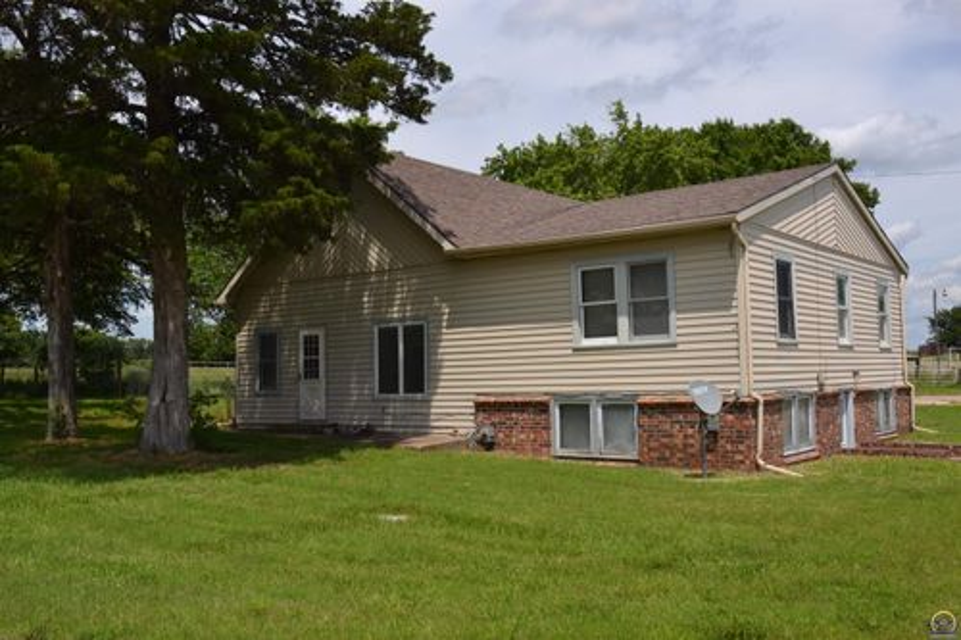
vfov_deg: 38.3
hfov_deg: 55.1
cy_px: 320
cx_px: 480
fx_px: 921
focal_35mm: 34
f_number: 10
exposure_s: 1/200
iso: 100
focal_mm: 23
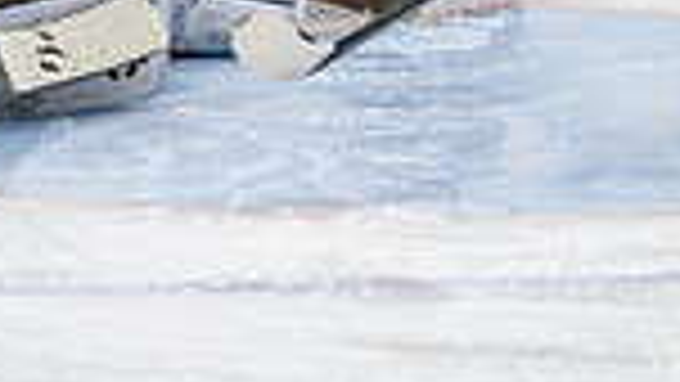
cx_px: 61
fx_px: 11596
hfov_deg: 3.4
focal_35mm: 643
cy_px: -416
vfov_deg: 1.9
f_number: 3.2
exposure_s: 1/640
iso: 2000
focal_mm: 135
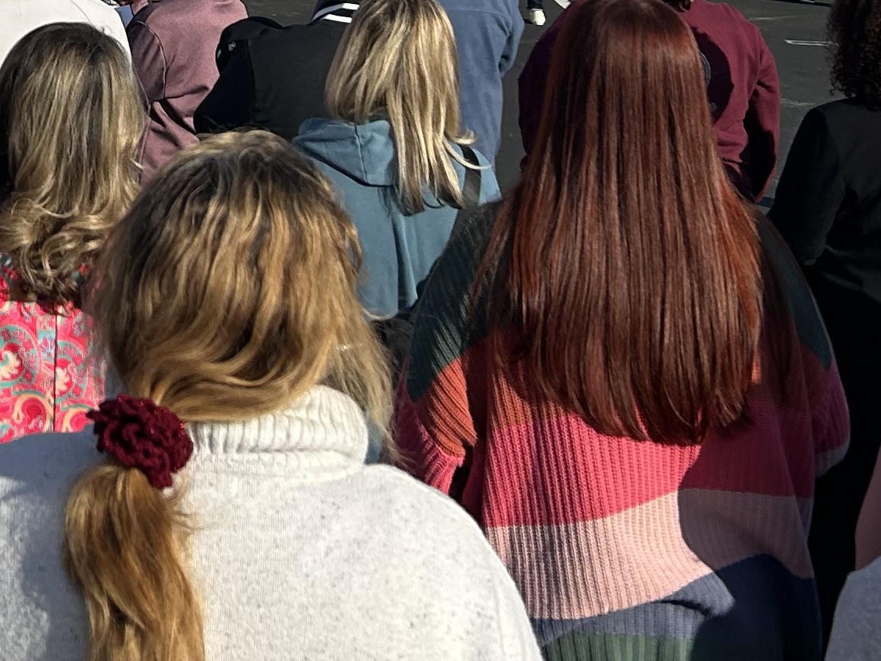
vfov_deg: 14.4
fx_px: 2367
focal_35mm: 93
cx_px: -179
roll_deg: -1.5
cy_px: -453
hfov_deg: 19.8
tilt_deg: +4.0
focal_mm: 5.7
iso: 50
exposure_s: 1/4831
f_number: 1.5
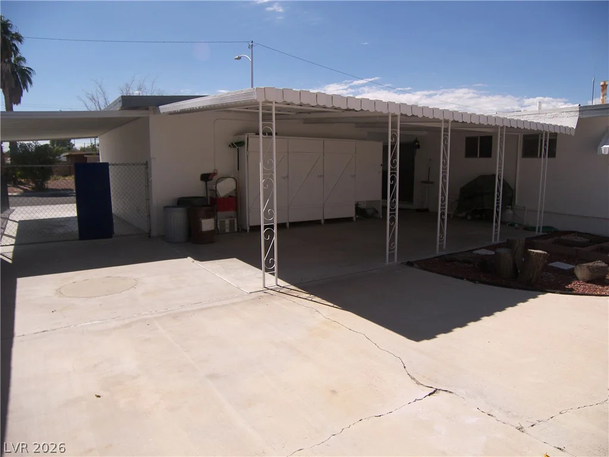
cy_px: 228
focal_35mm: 24
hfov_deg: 71.6
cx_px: 304
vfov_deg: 56.8
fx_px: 422
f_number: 3.2
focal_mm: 5
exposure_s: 1/1250
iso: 50
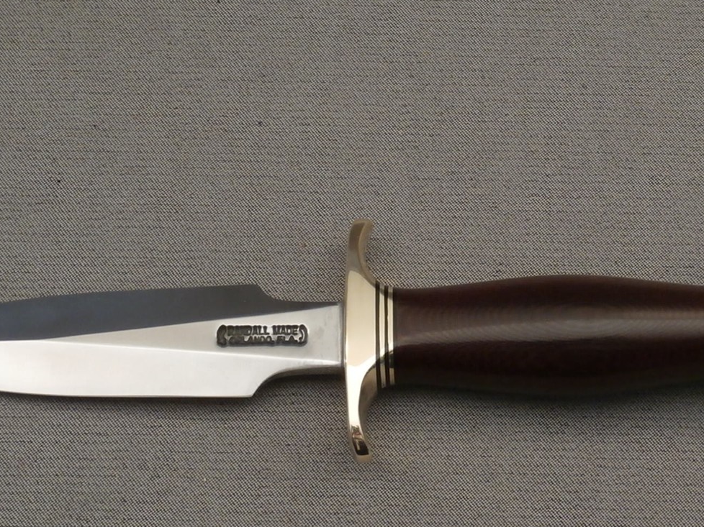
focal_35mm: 81
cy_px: 311
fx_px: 1647
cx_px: 354
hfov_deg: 24.1
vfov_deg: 18.2
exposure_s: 1/20
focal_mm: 9.76
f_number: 4.1
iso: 400
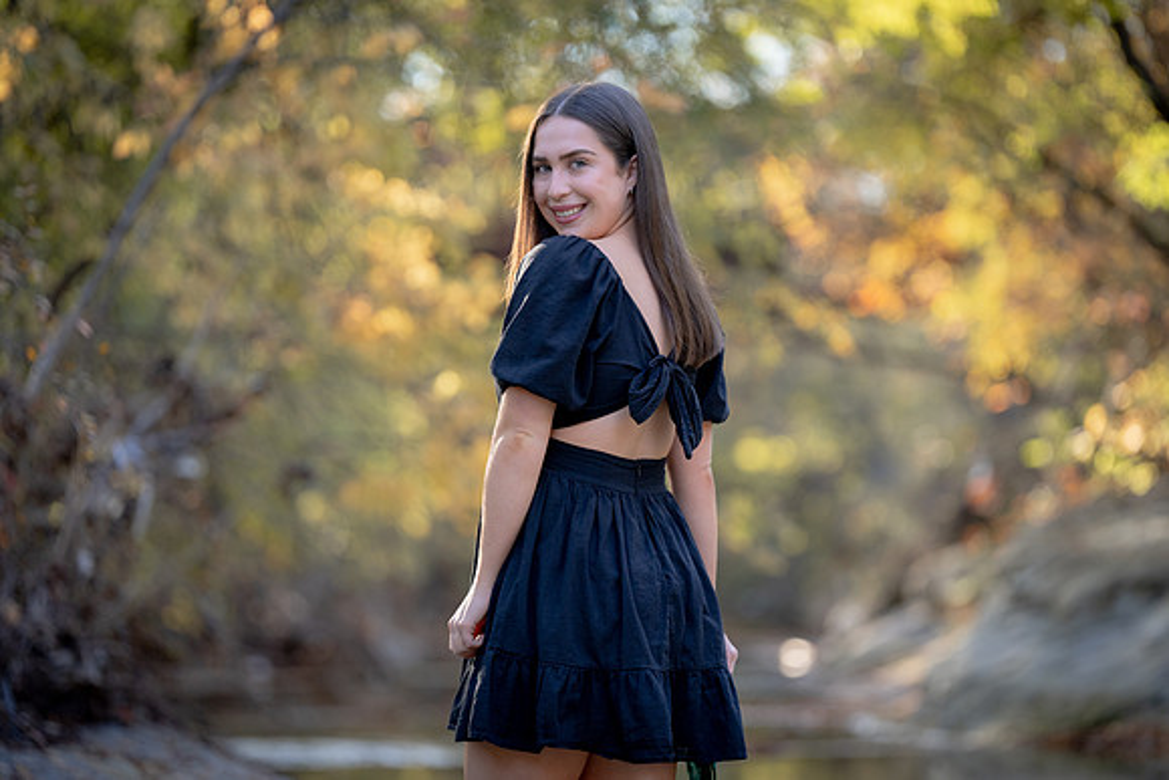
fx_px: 5048
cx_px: 584
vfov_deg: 8.8
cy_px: 390
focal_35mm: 155
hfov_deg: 13.2
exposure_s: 1/320
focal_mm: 151
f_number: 2.8
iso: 320
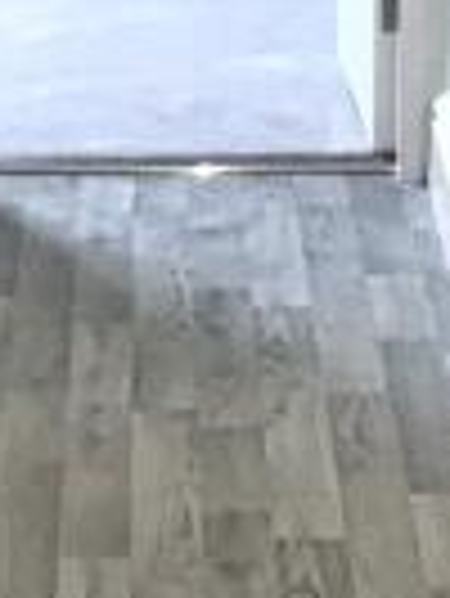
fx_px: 4119
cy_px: -234
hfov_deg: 6.3
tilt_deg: -9.7
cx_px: 194
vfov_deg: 8.2
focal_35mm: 238
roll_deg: +0.4
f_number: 2.4
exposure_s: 1/33
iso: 40
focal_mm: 3.3
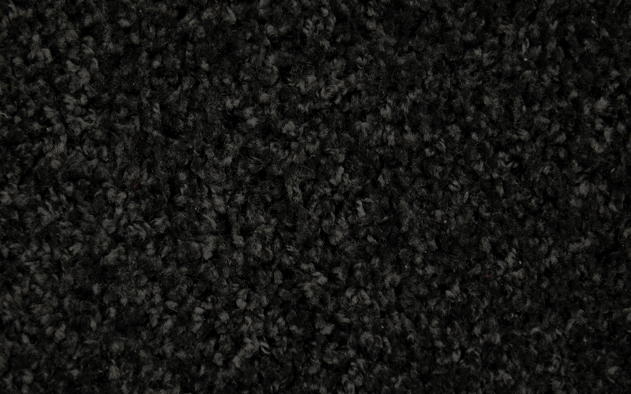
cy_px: 207
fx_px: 2244
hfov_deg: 16.0
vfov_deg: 10.0
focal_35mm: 131
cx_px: 317
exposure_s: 1/1.6
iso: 125
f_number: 4.5
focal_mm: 85
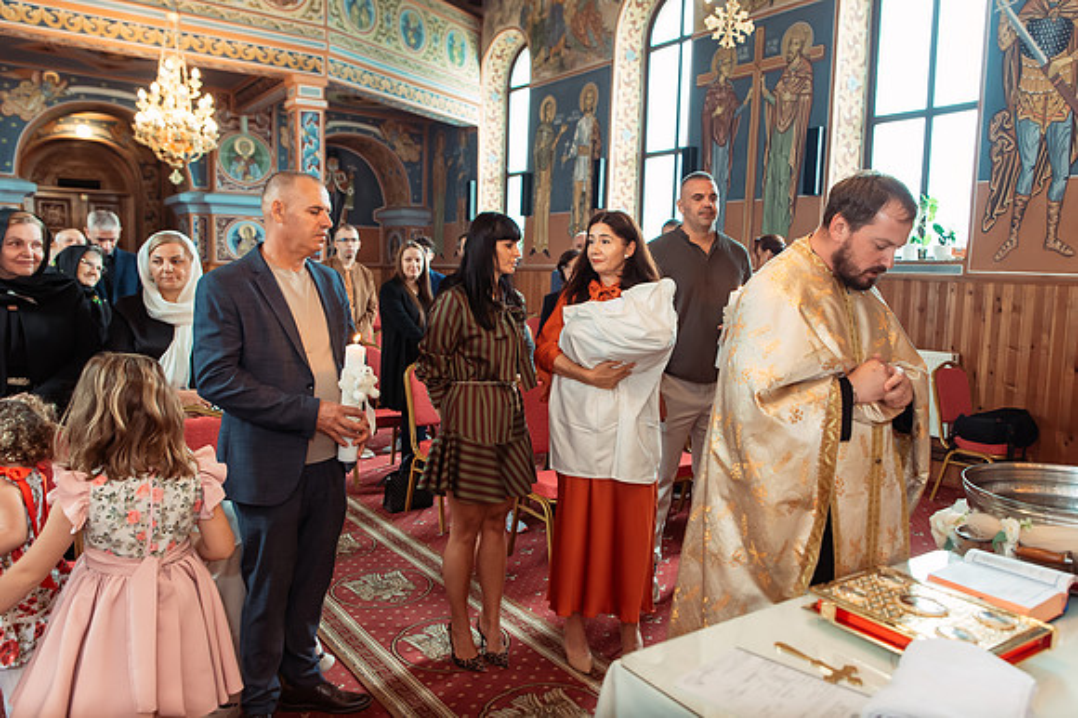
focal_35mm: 27
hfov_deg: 67.3
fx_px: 806
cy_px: 315
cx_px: 605
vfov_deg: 47.9
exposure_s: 1/250
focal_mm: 24
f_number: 3.5
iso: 2500
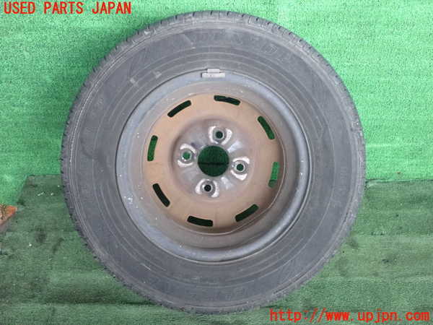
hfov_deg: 45.8
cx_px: 216
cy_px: 162
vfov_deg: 35.1
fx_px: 513
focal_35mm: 41
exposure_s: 1/125
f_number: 2.8
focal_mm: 7.31
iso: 1600
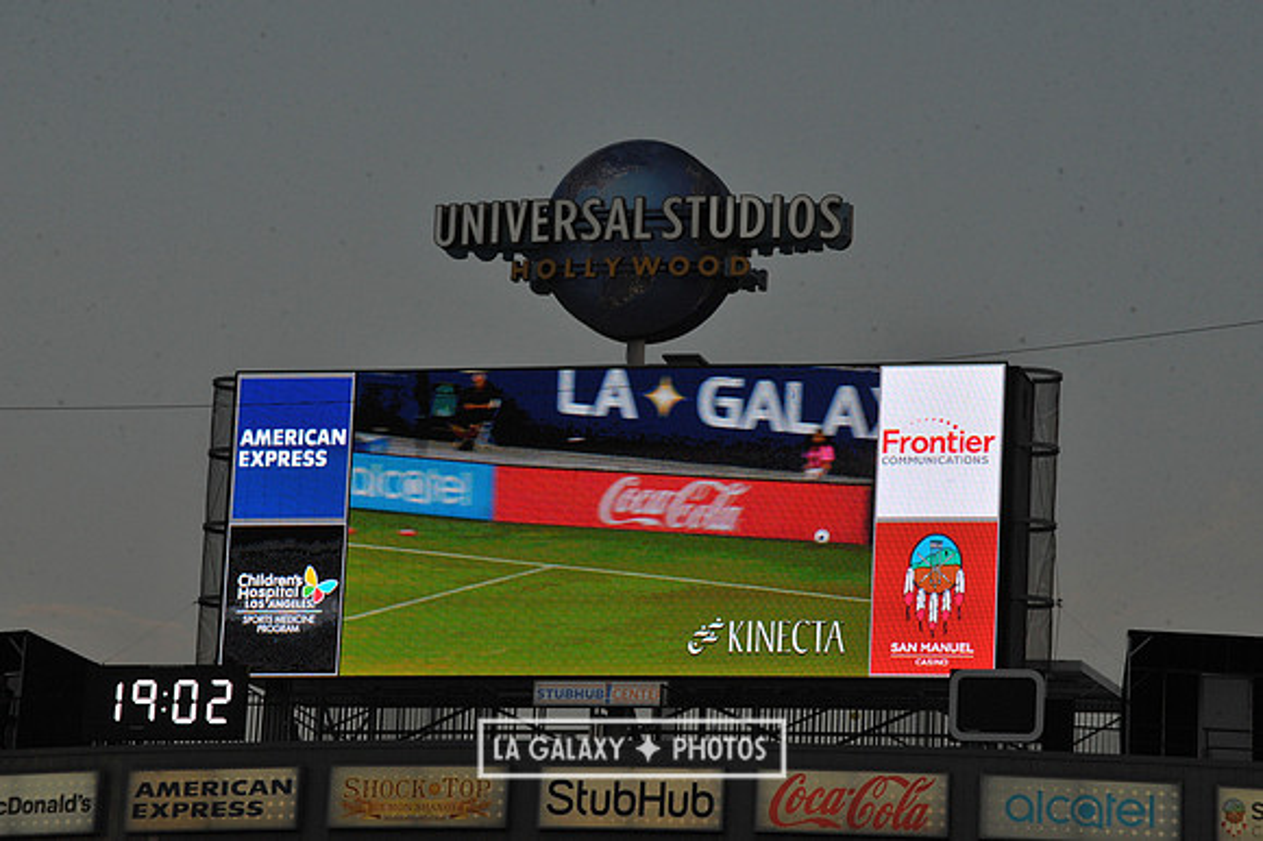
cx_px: 632
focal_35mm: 180
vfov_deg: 7.6
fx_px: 6311
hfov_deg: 11.4
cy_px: 420
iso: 1600
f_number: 14
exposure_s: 1/800
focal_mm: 180
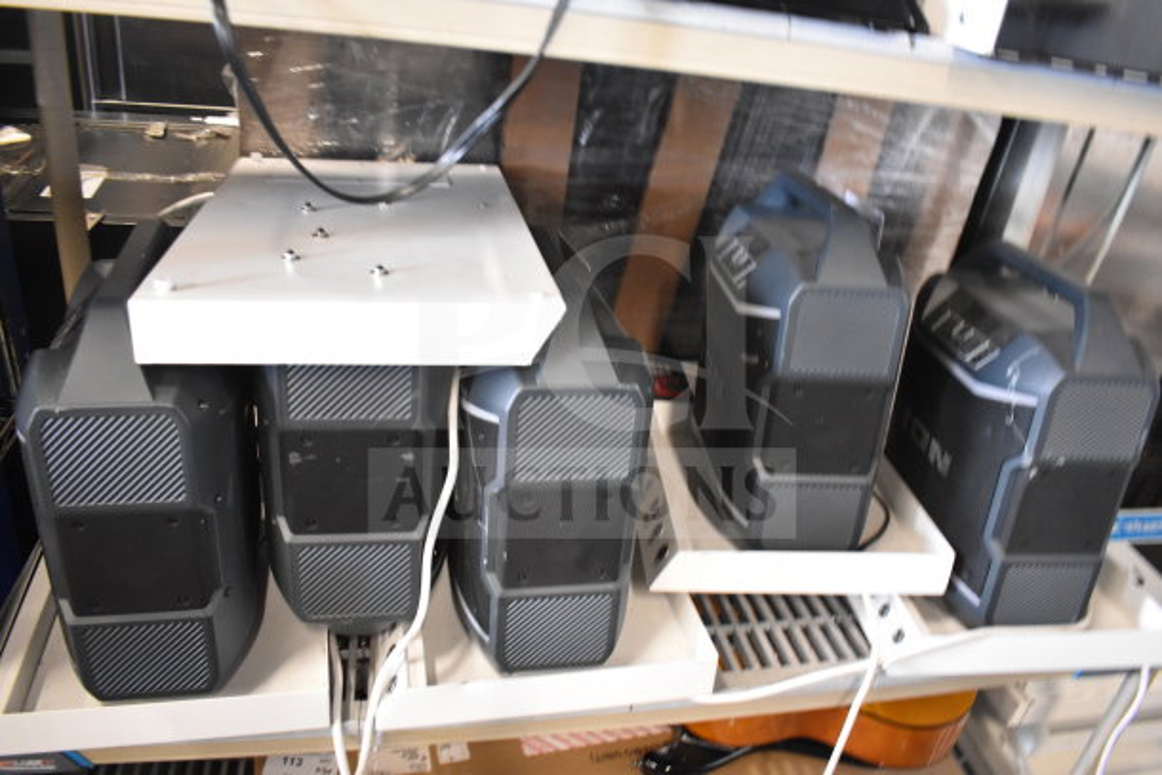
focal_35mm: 27
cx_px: 581
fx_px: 872
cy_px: 388
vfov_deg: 48.0
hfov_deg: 67.4
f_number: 3.5
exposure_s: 1/30
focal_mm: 18
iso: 2200
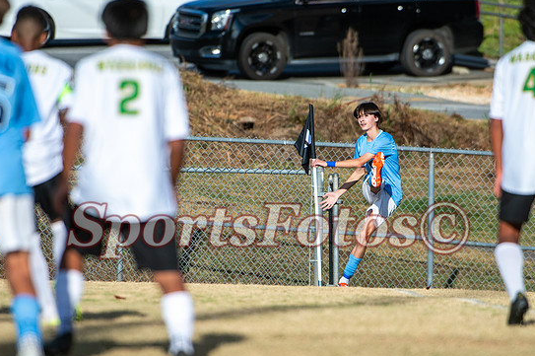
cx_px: 308
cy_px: 202
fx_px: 8701
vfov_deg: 2.3
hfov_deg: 3.5
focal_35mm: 586
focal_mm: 400
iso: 400
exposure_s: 1/2500
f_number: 5
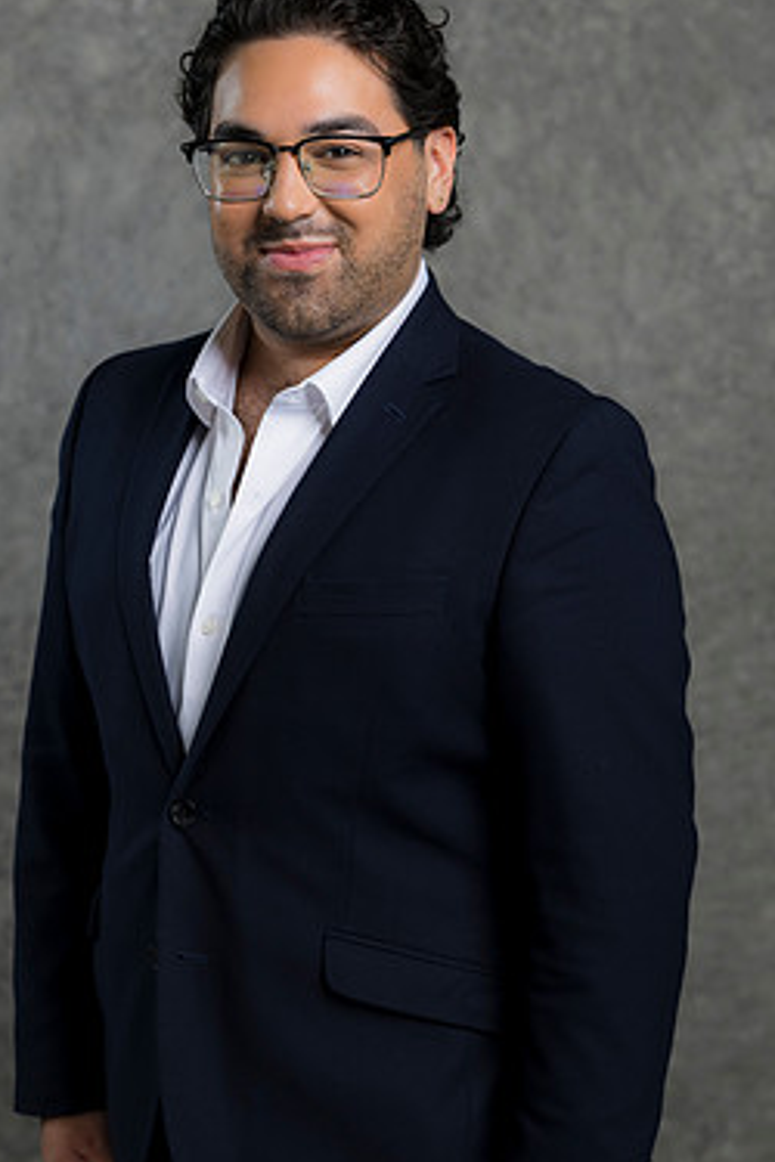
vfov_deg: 20.0
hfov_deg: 13.4
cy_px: 579
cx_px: 375
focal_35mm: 102
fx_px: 3293
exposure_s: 1/200
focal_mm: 85
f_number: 5
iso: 125
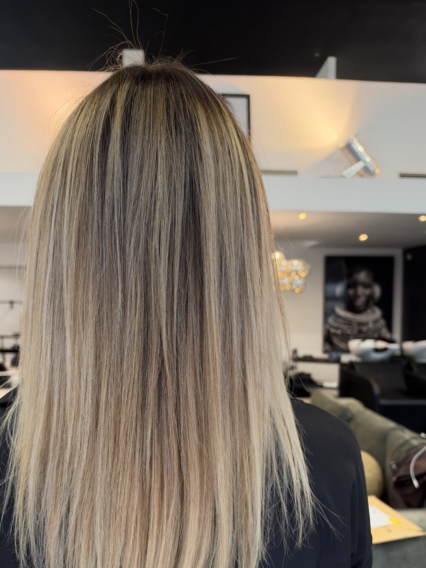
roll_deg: -0.5
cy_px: 328
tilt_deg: -3.9
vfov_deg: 63.1
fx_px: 459
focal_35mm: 28
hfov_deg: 49.7
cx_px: 202
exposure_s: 1/100
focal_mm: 6.93
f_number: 1.8
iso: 320
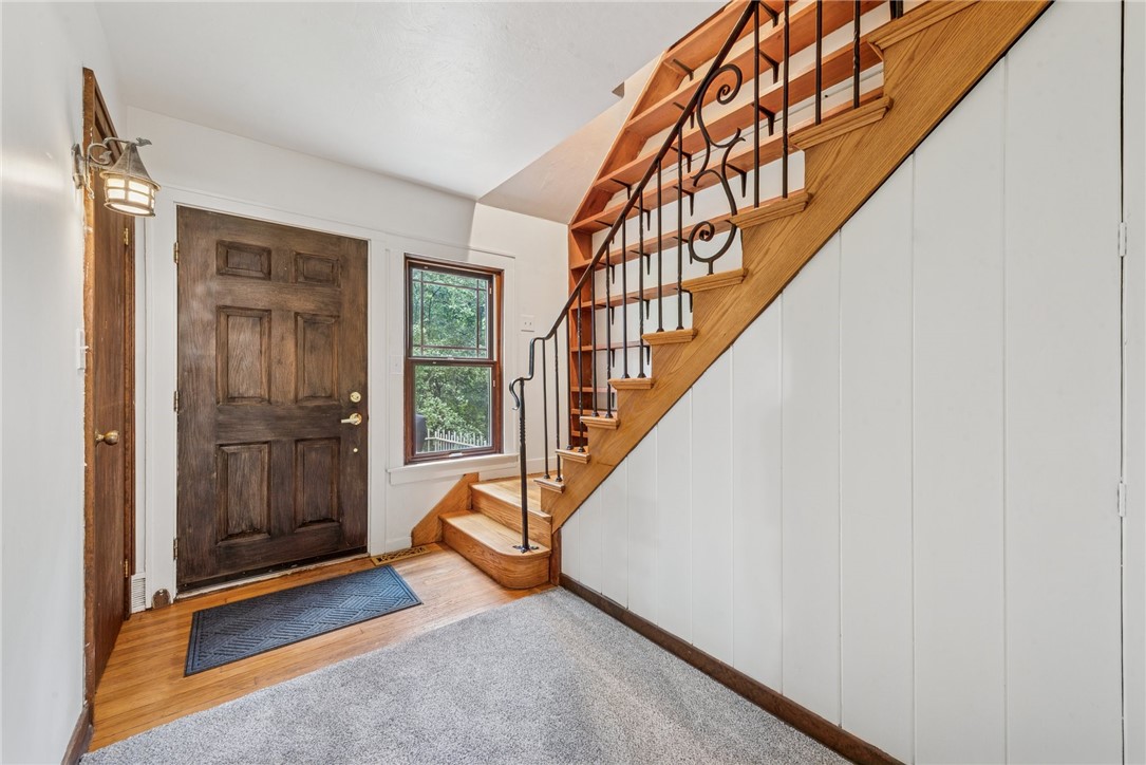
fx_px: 446
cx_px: 573
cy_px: 382
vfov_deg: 81.2
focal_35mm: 14
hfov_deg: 104.2
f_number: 11
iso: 50
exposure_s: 2.5
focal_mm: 14
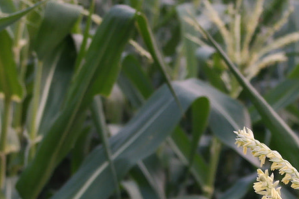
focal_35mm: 106
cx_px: 261
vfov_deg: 12.0
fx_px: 880
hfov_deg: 19.0
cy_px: 349
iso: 200
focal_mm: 20
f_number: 3.5
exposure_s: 1/60
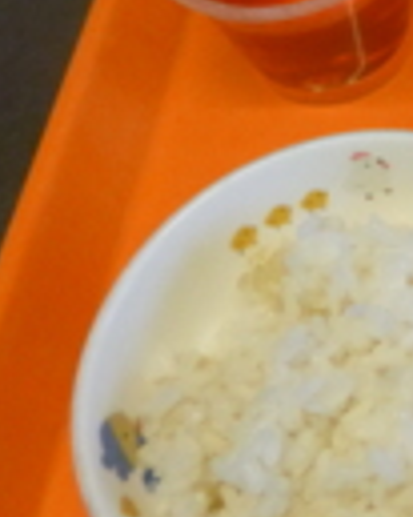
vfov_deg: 28.2
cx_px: 638
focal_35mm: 66
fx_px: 1010
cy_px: 116
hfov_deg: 19.7
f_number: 3.9
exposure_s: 1/50
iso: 400
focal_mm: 4.5
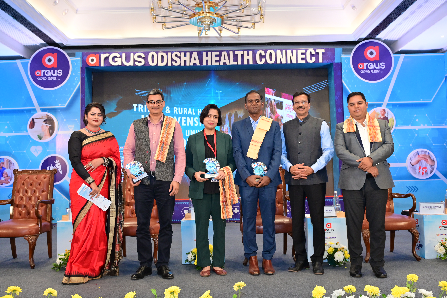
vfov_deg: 38.8
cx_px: 224
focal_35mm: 34
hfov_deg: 55.8
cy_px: 149
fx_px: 422
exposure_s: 1/125
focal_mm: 34
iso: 1600
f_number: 5.6
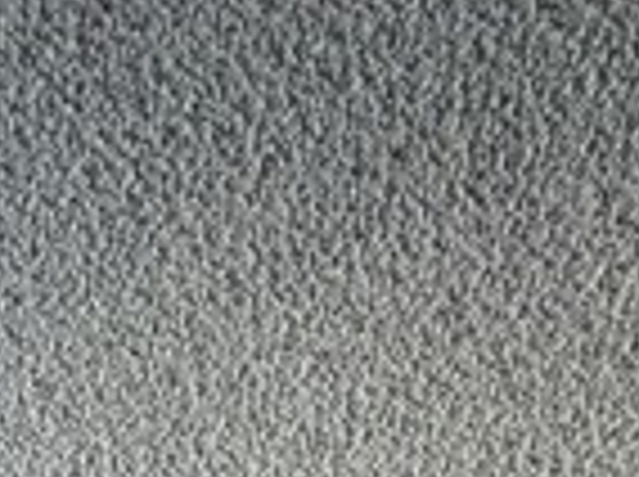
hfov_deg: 19.3
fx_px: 1861
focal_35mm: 101
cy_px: 1710
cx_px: 153
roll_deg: -0.8
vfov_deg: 9.1
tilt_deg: -2.0
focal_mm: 2.22
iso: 100
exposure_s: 1/121
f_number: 2.2
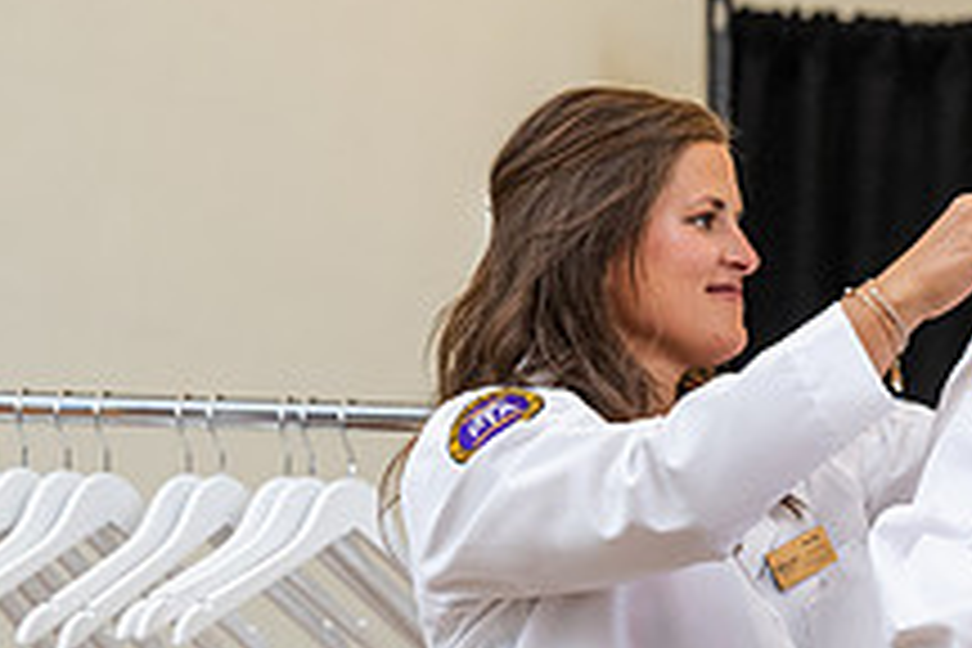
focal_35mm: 295
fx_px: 7964
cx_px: 1040
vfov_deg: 4.7
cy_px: 479
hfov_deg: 7.0
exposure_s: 1/200
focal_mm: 110
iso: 1600
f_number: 3.5
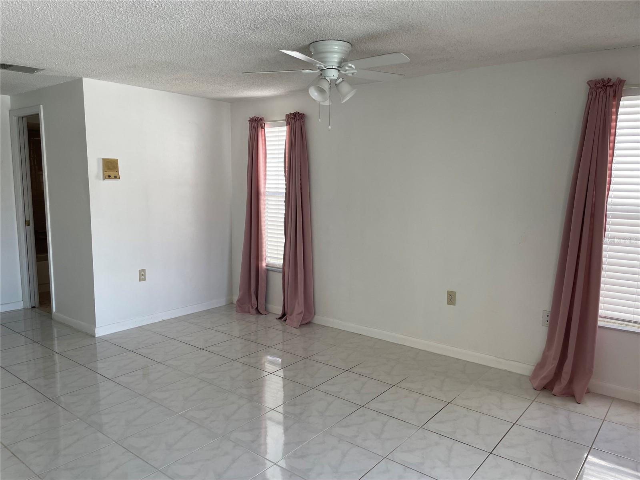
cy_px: 240
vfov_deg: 53.1
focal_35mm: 26
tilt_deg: -7.4
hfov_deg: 67.3
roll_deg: +0.0
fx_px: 481
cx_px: 320
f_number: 1.6
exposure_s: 1/121
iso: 64
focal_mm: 4.2
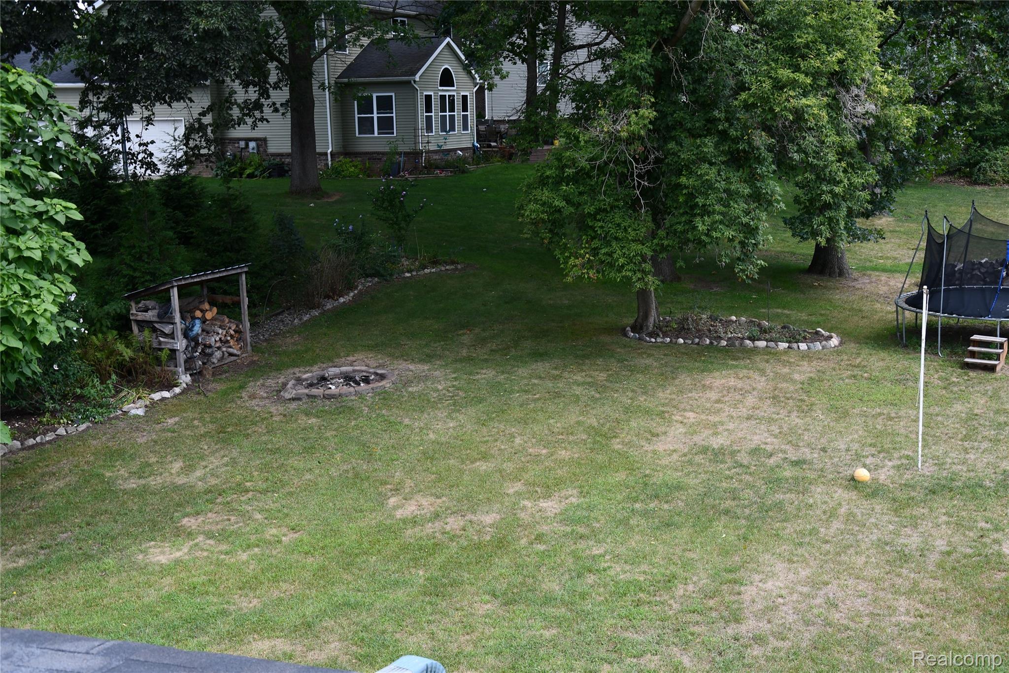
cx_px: 504
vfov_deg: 28.1
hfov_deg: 41.1
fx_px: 1345
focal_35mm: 48
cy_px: 336
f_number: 6.3
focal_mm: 32
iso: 200
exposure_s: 1/250
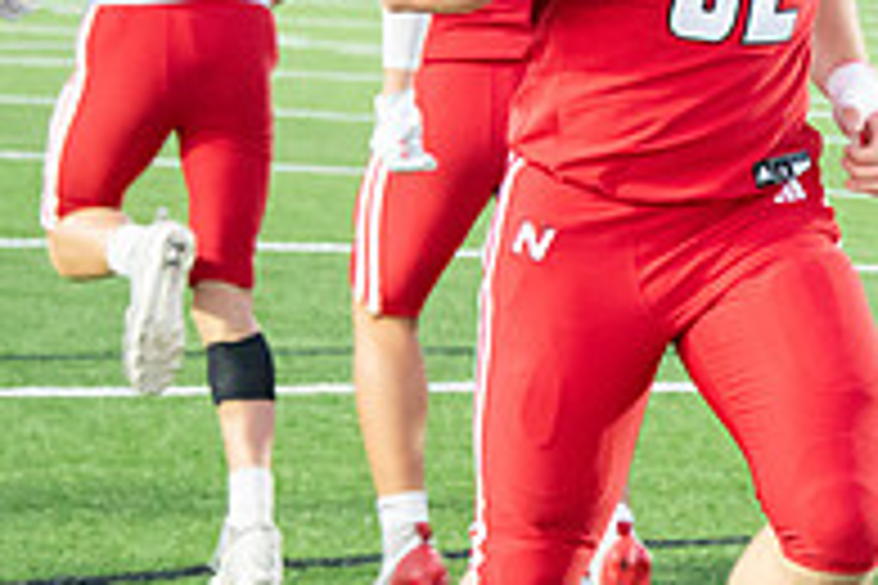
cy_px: 97
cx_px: 896
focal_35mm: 291
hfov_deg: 7.1
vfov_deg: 4.7
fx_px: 7097
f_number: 5.6
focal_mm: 98
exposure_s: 1/400
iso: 8000
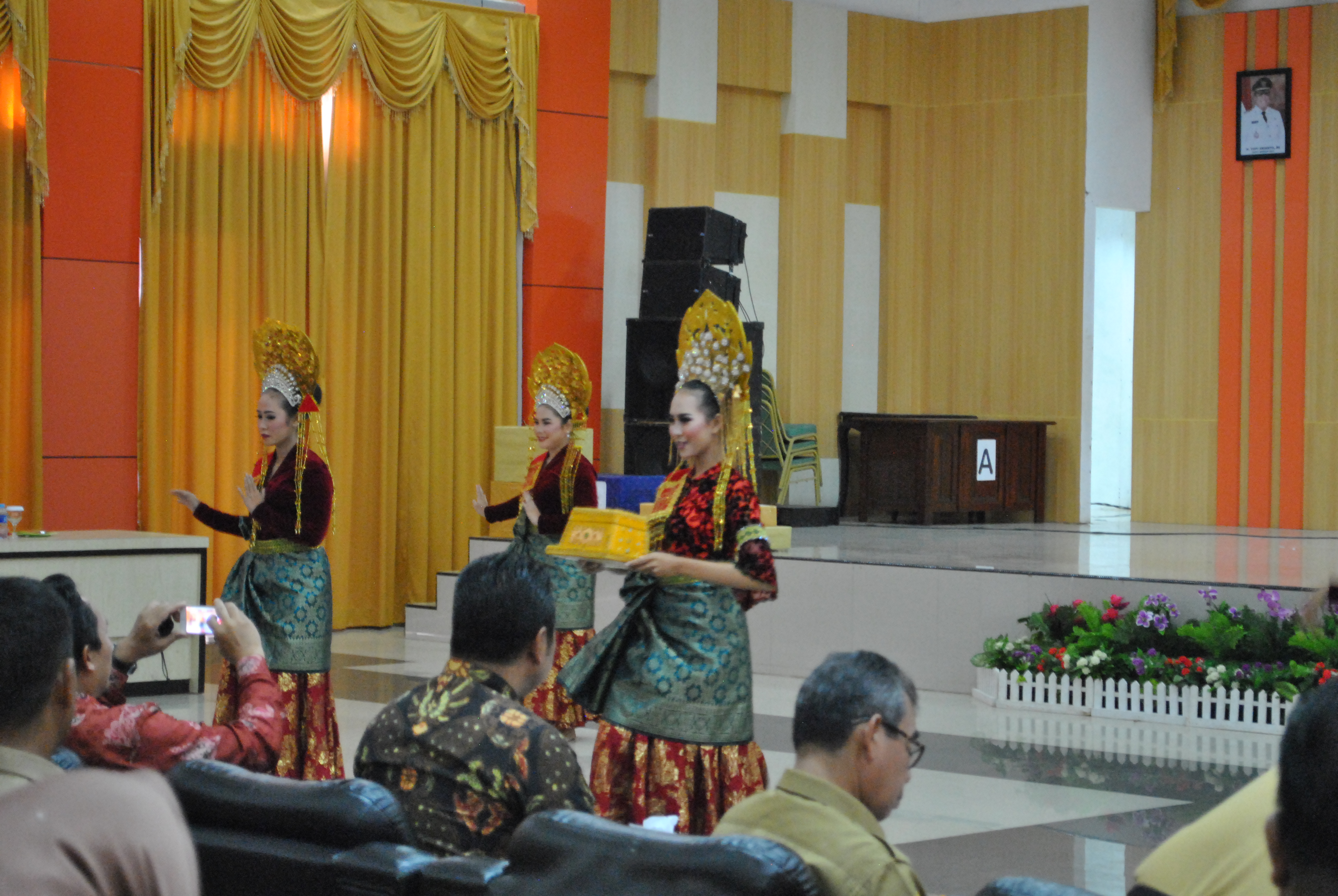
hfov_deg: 24.6
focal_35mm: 82
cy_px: 448
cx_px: 669
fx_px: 3070
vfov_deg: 16.6
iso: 1600
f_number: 5.6
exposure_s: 1/13
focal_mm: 55
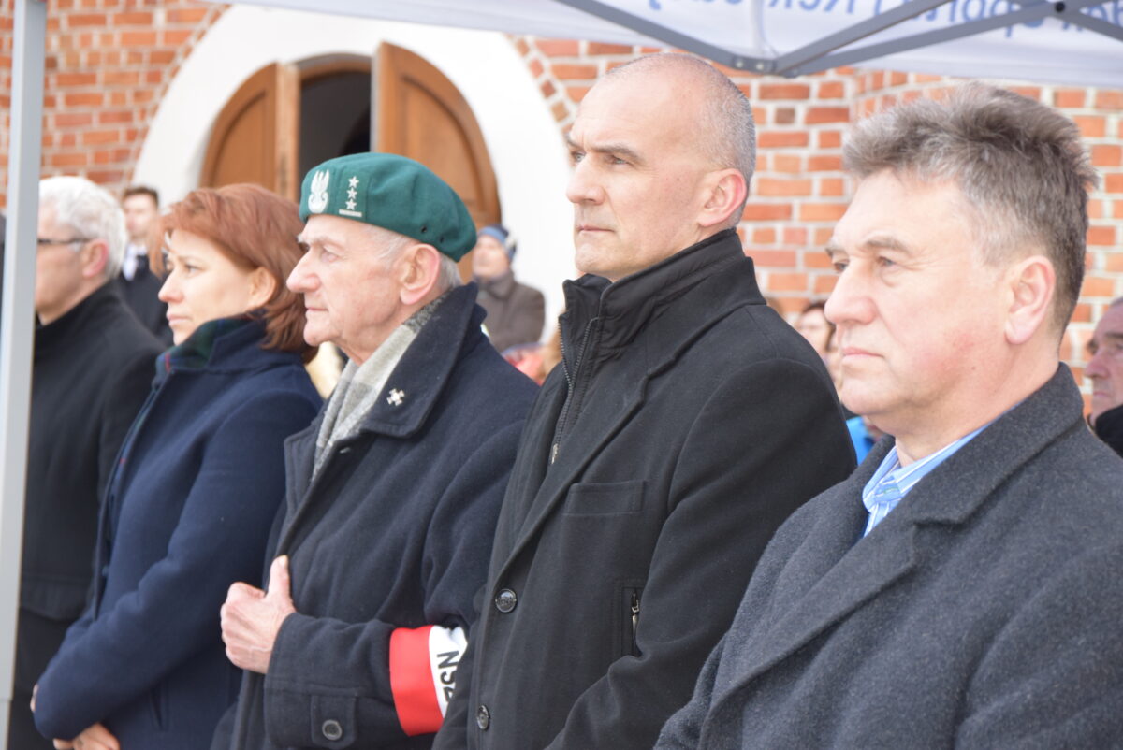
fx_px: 2716
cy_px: 375
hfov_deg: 23.4
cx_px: 562
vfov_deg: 15.7
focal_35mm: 87
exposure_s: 1/125
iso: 640
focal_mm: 58
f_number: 5.6
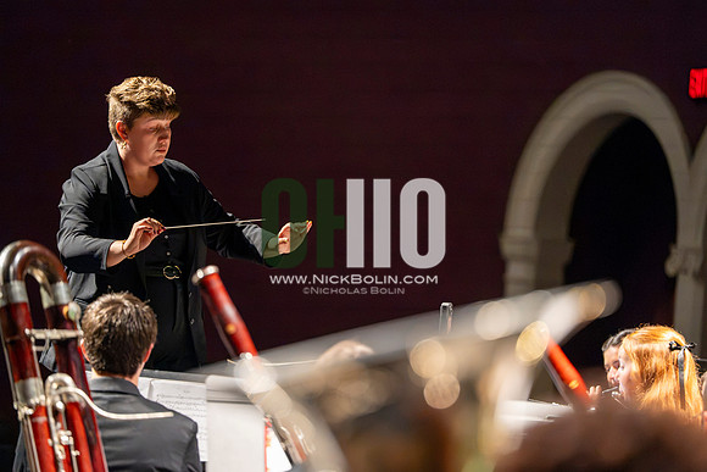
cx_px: 354
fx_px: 3339
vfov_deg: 8.1
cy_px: 236
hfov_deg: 12.1
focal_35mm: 170
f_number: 2.8
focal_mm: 170
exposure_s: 1/640
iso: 12800
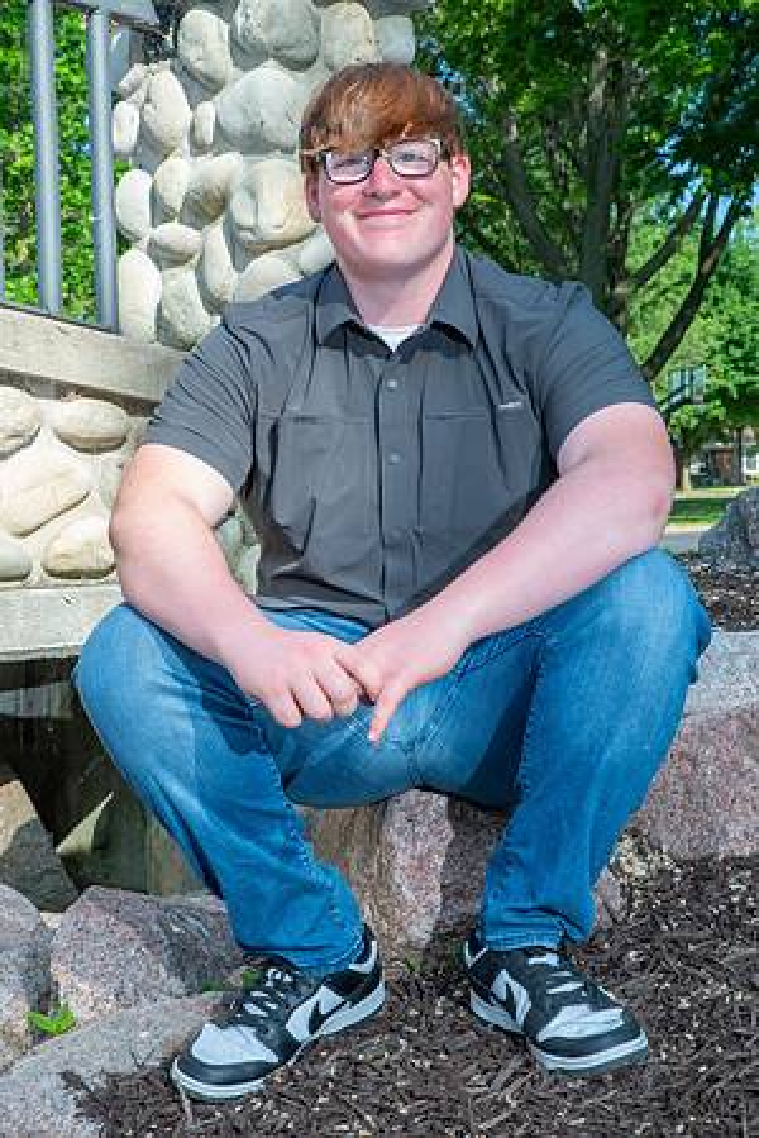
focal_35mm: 58
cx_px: 380
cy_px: 569
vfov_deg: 34.5
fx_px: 1834
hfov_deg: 23.4
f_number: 11
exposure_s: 1/160
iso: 320
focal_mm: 58
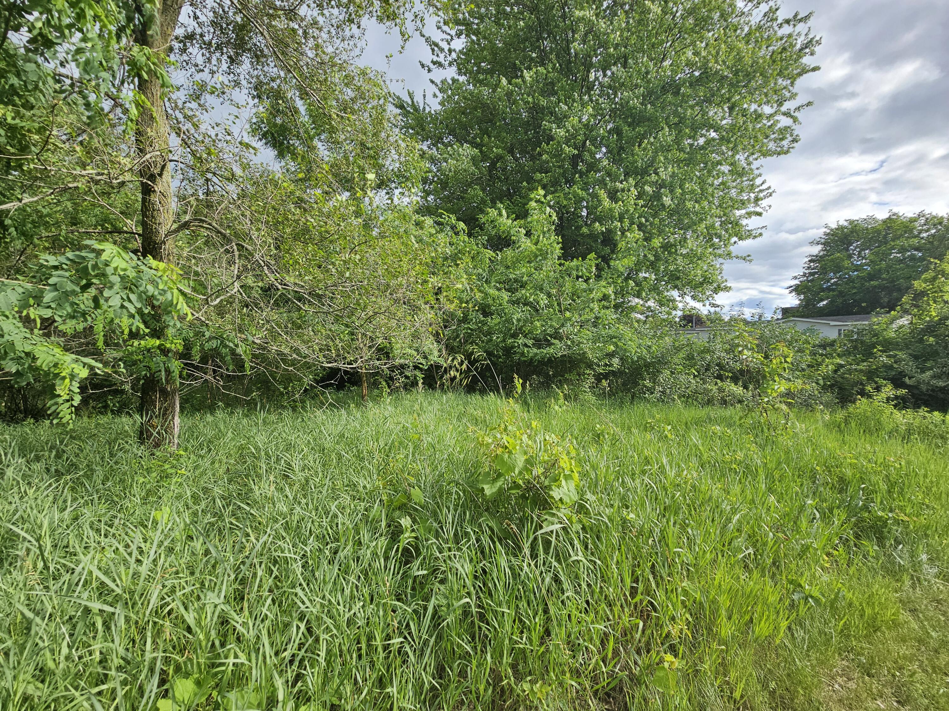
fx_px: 356
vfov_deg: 89.9
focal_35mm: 13
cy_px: 356
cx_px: 474
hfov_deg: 106.2
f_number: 2.2
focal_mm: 2.2
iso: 50
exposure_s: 1/812
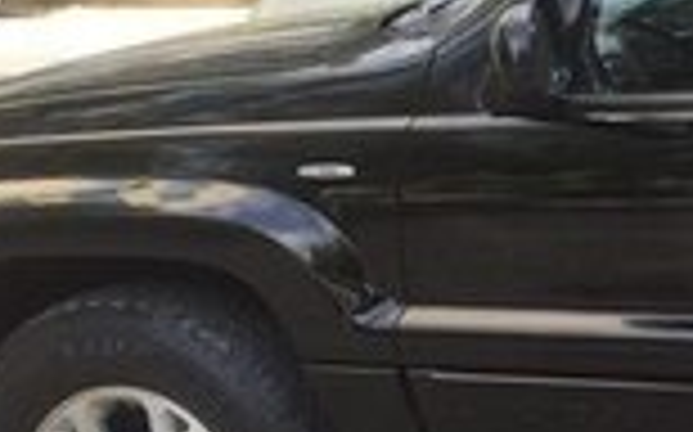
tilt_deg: -9.8
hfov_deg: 14.1
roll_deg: -0.9
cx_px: 1242
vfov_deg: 9.9
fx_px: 2491
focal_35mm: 132
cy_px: 353
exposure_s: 1/260
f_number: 2.2
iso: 32
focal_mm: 4.15
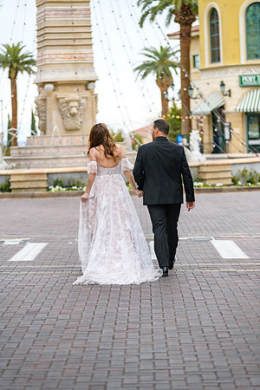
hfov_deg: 11.4
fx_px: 1300
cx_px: 130
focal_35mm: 120
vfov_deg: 17.1
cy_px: 195
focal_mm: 120
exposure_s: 1/3200
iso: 250
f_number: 2.8
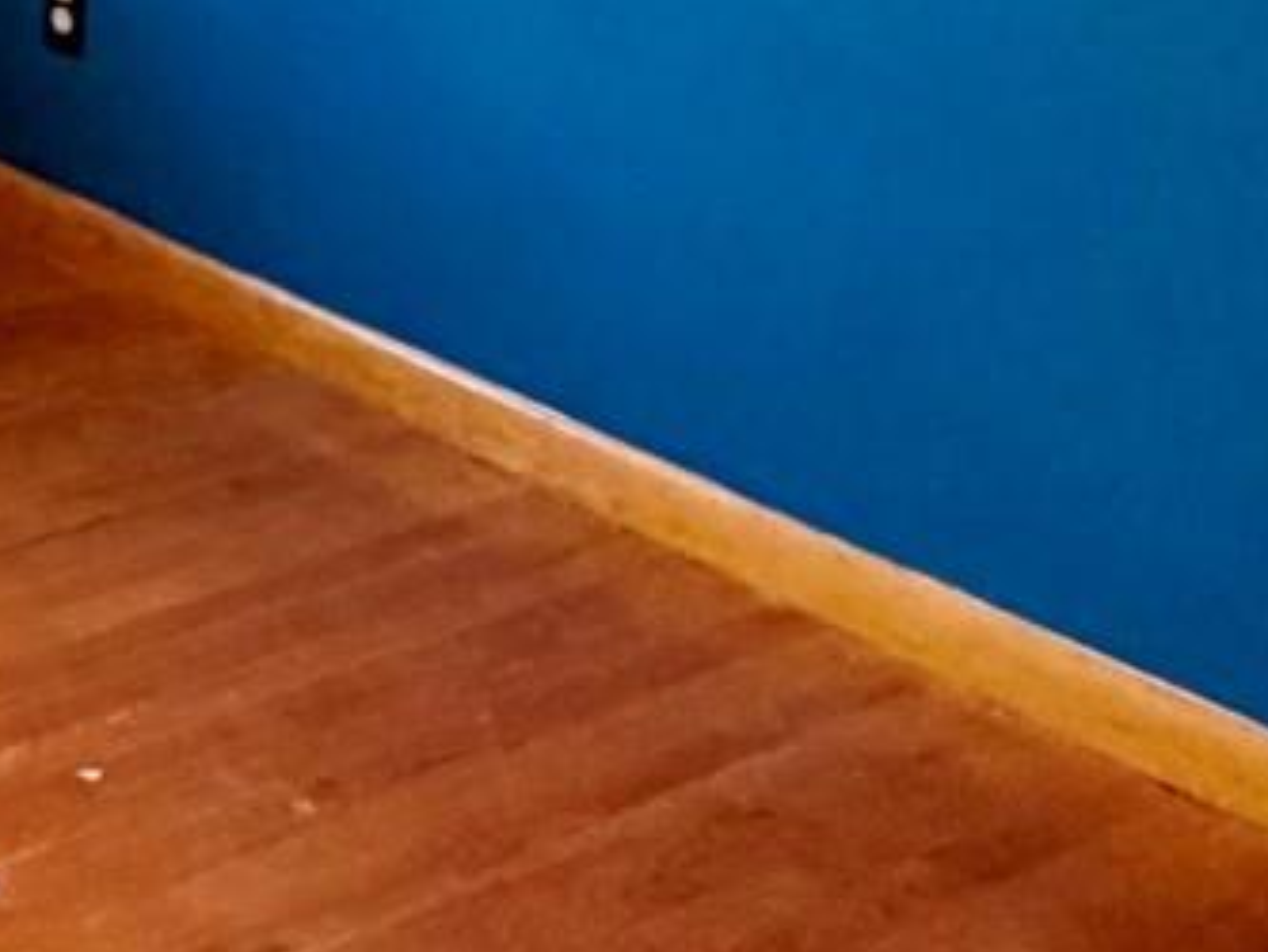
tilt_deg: -6.3
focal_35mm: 86
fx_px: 3151
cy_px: -564
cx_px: -472
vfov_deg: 15.5
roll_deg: -0.3
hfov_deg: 20.4
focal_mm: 2.22
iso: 320
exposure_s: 1/60
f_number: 2.2
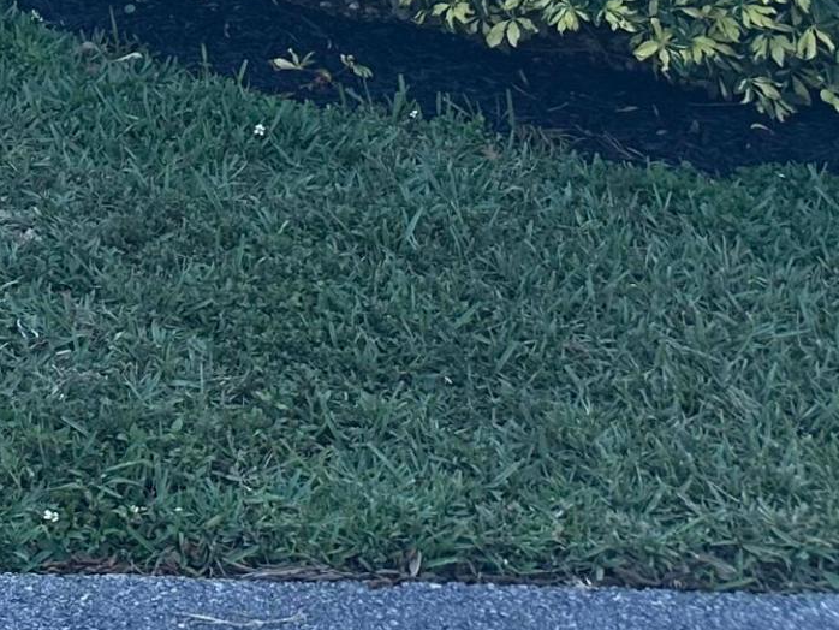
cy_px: -582
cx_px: -623
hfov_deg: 16.8
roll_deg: -0.9
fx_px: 2400
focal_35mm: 99
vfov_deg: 13.2
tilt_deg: -0.7
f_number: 1.78
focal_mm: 6.86
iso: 80
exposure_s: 1/864
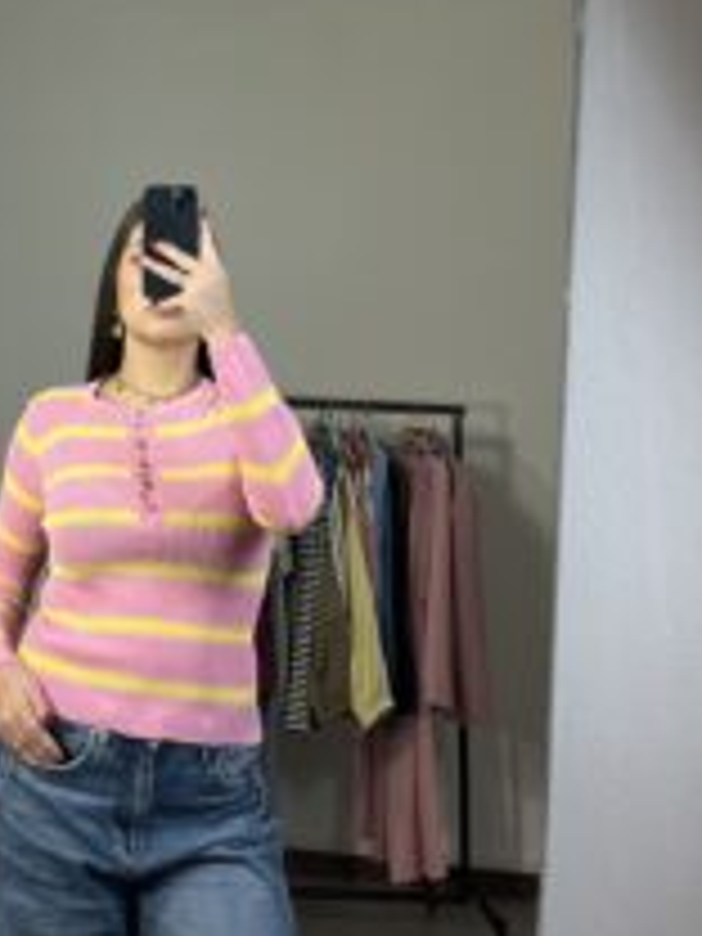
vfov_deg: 36.3
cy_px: 130
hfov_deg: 28.3
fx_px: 1352
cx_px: 117
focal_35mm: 50
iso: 64
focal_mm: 5.1
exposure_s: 1/100
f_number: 1.6
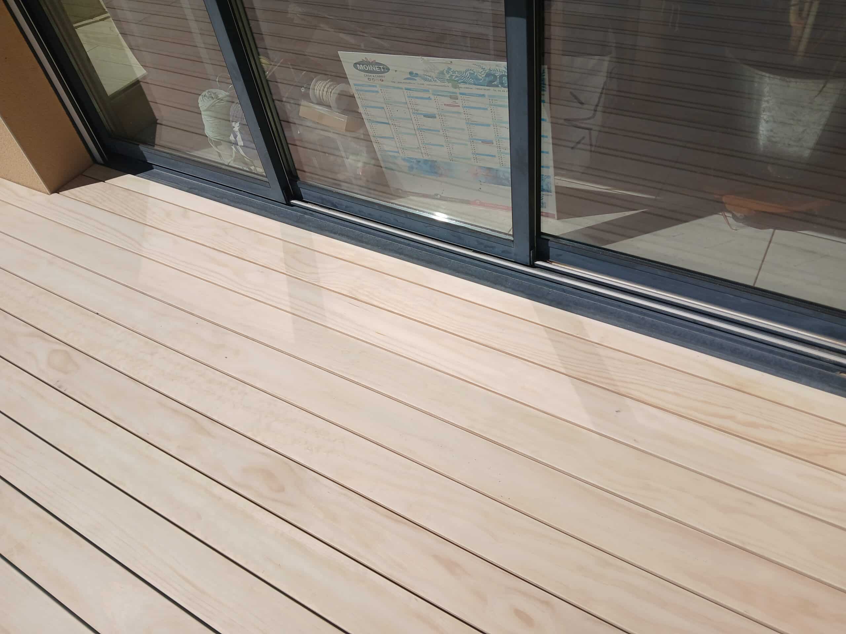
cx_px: 423
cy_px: 317
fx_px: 635
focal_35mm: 26
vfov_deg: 53.1
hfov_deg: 67.3
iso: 20
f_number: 1.8
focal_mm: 3.98
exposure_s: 1/1835
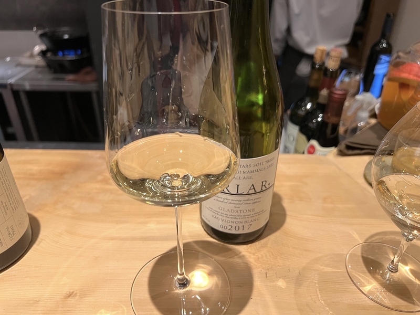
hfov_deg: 67.3
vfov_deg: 53.1
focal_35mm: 26
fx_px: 315
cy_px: 158
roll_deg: -0.6
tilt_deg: -30.5
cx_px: 210
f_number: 1.5
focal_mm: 5.7
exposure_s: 1/50
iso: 160
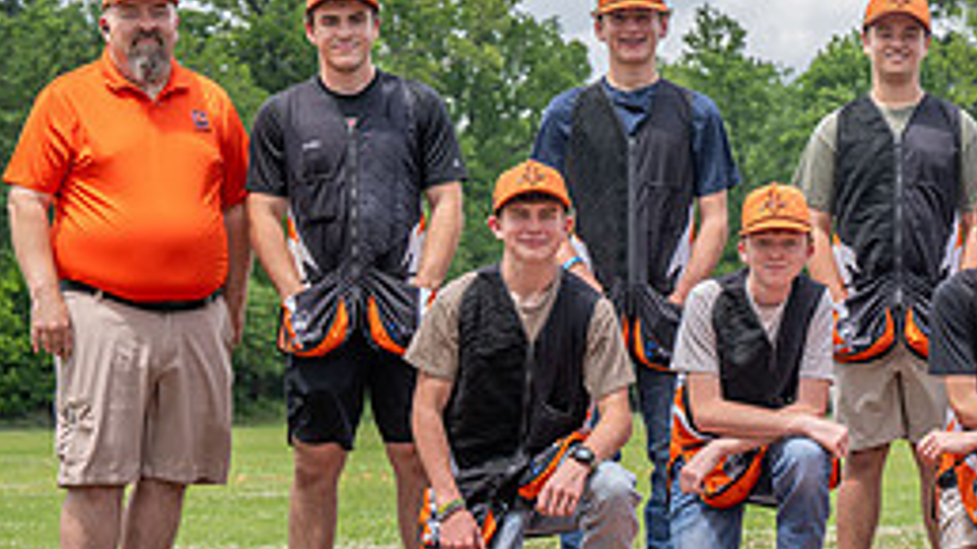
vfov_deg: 7.0
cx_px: 897
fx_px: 4507
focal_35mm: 174
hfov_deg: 12.3
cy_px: 278
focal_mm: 74
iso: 32
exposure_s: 1/125
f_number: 6.3
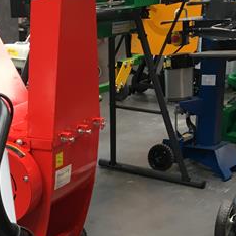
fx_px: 602
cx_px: 62
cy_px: 315
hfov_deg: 22.0
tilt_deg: -29.9
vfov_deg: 20.2
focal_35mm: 78
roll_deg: +0.3
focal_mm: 4.15
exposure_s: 1/33
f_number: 2.2
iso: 25
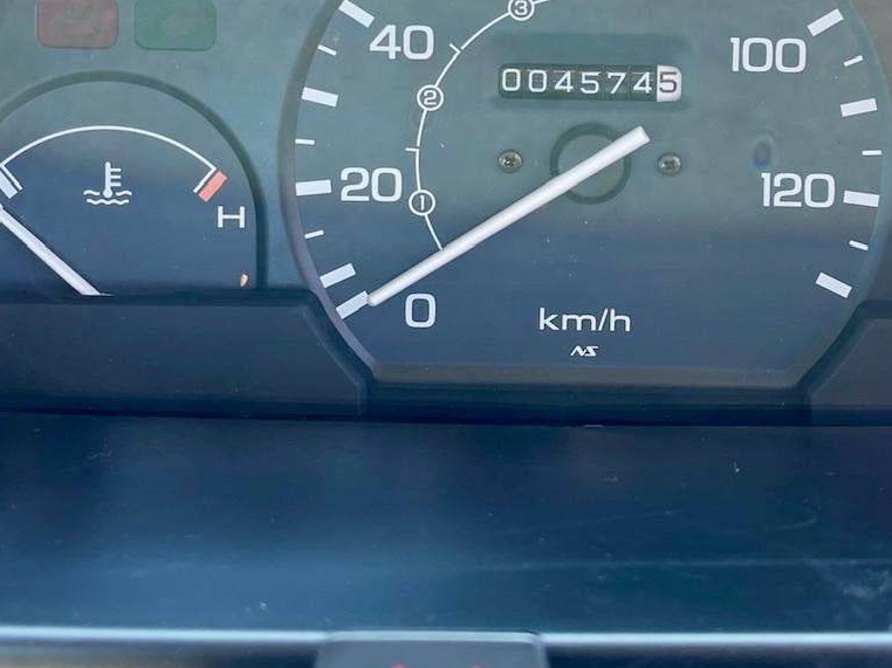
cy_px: 120
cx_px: 625
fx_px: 1082
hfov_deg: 43.9
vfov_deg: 33.2
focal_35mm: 42
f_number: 1.6
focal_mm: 5.1
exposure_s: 1/121
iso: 64
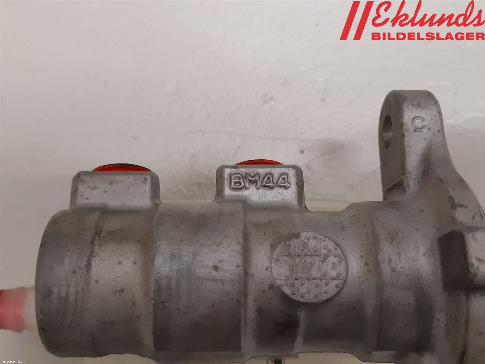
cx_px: 242
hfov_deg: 67.3
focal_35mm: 26
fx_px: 364
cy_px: 182
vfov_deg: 53.1
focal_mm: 3.93
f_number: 1.7
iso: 200
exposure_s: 1/50
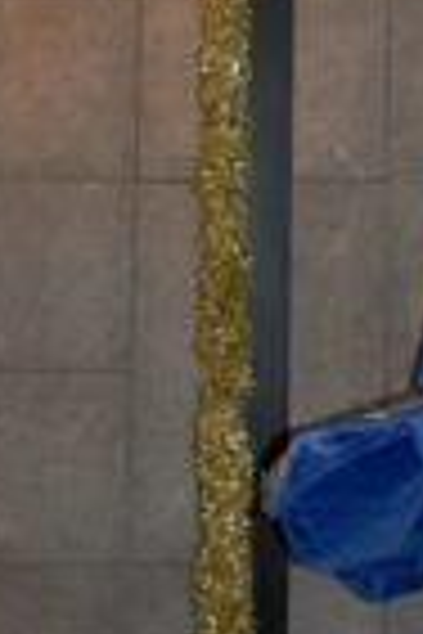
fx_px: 2256
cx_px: 506
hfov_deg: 10.5
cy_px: -162
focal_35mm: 128
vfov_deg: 15.3
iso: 800
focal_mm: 24
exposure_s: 1/60
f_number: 5
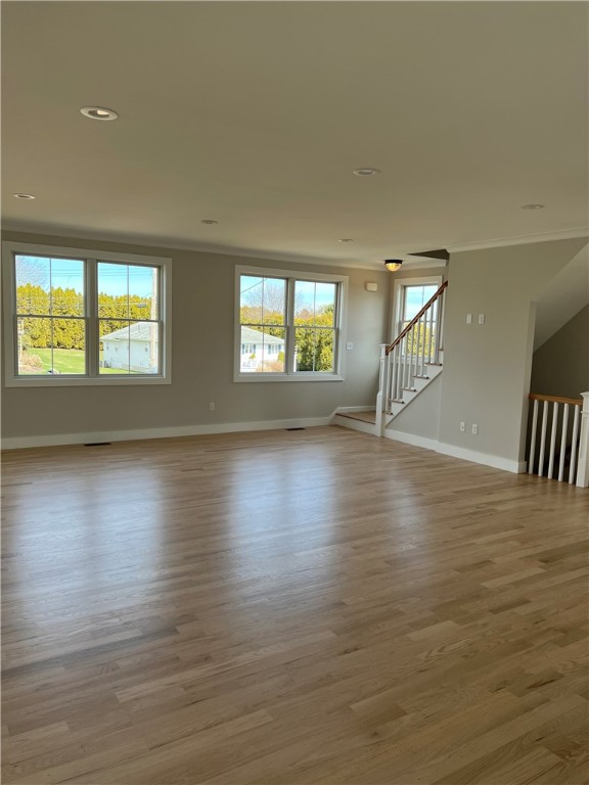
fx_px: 590
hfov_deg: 53.1
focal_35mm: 26
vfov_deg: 67.3
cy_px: 392
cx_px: 294
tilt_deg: -5.2
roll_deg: -1.9
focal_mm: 5.7
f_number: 1.5
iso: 50
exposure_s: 1/399
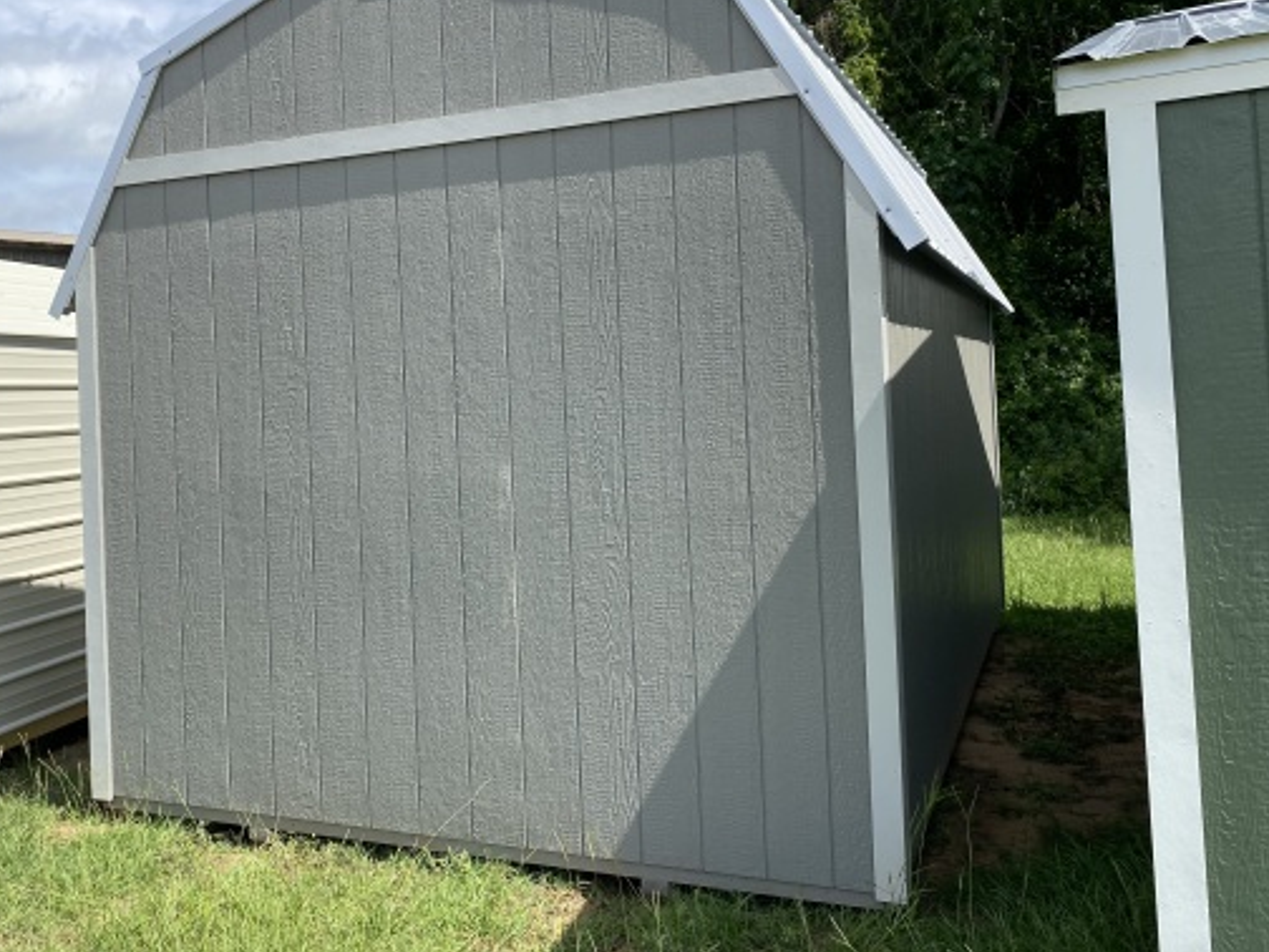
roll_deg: +3.6
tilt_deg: +3.1
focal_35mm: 33
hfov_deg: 55.1
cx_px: 531
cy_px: 390
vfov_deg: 42.8
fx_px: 1210
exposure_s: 1/2513
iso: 32
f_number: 1.8
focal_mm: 4.25
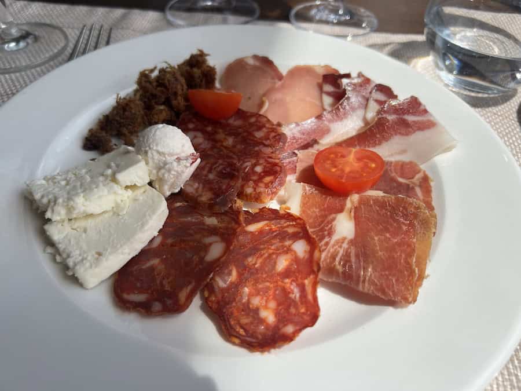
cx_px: 260
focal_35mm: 26
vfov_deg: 53.1
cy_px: 196
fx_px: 391
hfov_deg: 67.3
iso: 50
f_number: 1.5
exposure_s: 1/3831
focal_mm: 5.7
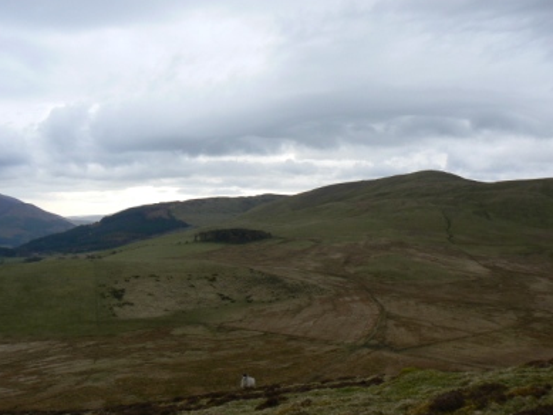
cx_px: 277
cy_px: 215
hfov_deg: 46.8
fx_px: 639
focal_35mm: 40
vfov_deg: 36.0
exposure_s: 1/160
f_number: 5.6
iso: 80
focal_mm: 6
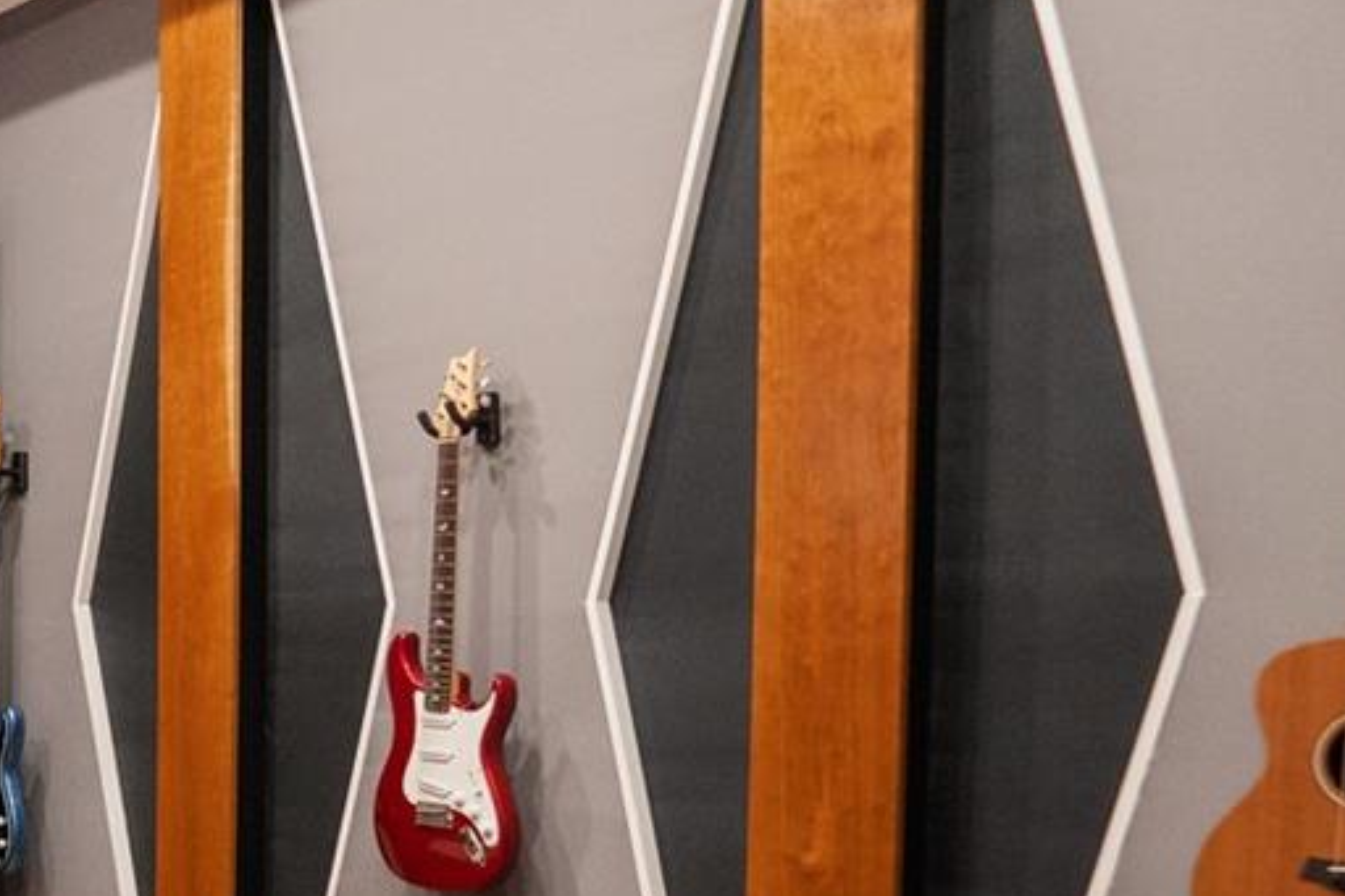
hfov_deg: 31.0
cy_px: 736
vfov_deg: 26.4
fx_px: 1867
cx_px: -397
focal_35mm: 50
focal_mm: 16
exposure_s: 1/160
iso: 4000
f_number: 2.8
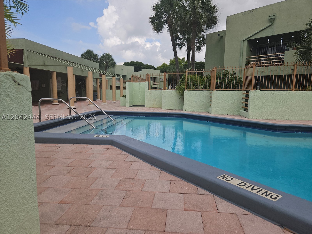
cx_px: 156
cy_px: 117
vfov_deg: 58.9
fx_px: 207
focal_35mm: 23
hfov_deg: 73.9
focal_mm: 5.4
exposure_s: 1/1584
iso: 25
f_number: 1.8
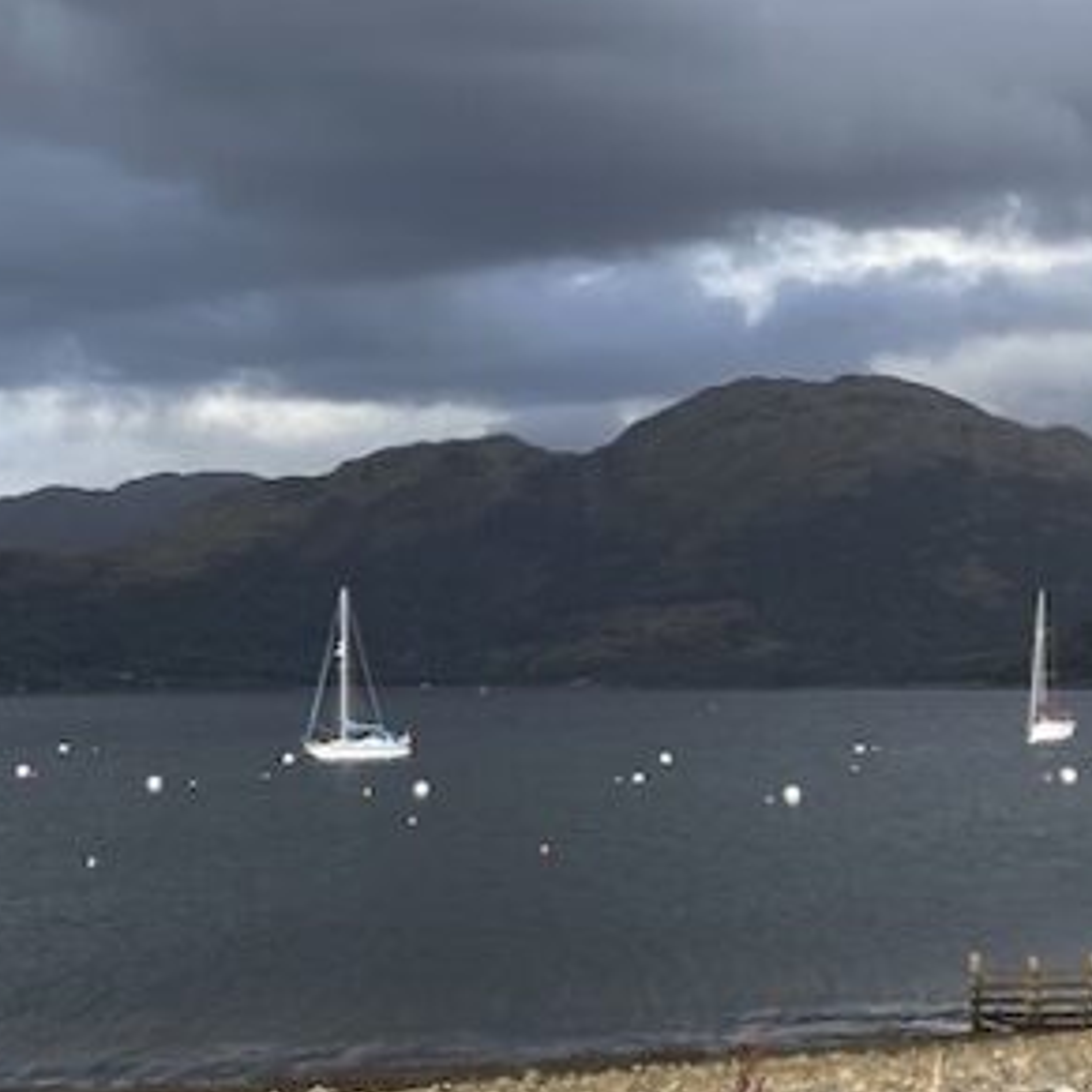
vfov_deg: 21.4
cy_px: 567
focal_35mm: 81
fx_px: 2891
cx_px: 600
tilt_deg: +2.5
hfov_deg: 21.4
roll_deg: +0.4
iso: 32
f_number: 1.6
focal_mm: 4.2
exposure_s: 1/3040
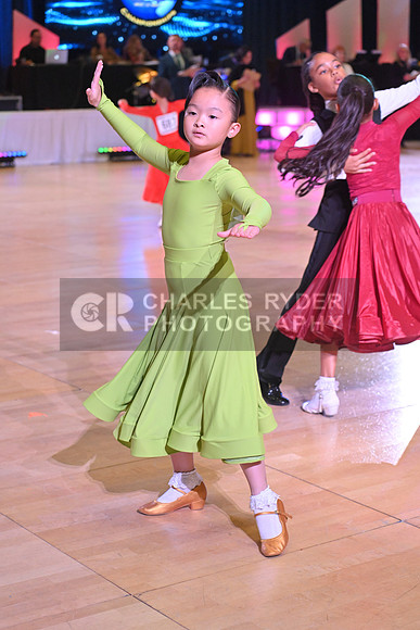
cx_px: 210
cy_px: 315
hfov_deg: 19.5
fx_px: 1224
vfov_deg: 28.8
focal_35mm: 70
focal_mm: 70
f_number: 5
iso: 4000
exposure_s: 1/400
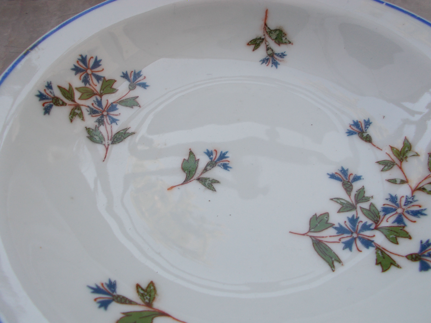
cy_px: 162
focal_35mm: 30
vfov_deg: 46.8
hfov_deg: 60.0
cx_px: 216
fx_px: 374
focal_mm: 5.3
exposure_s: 1/60
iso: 80
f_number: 3.4
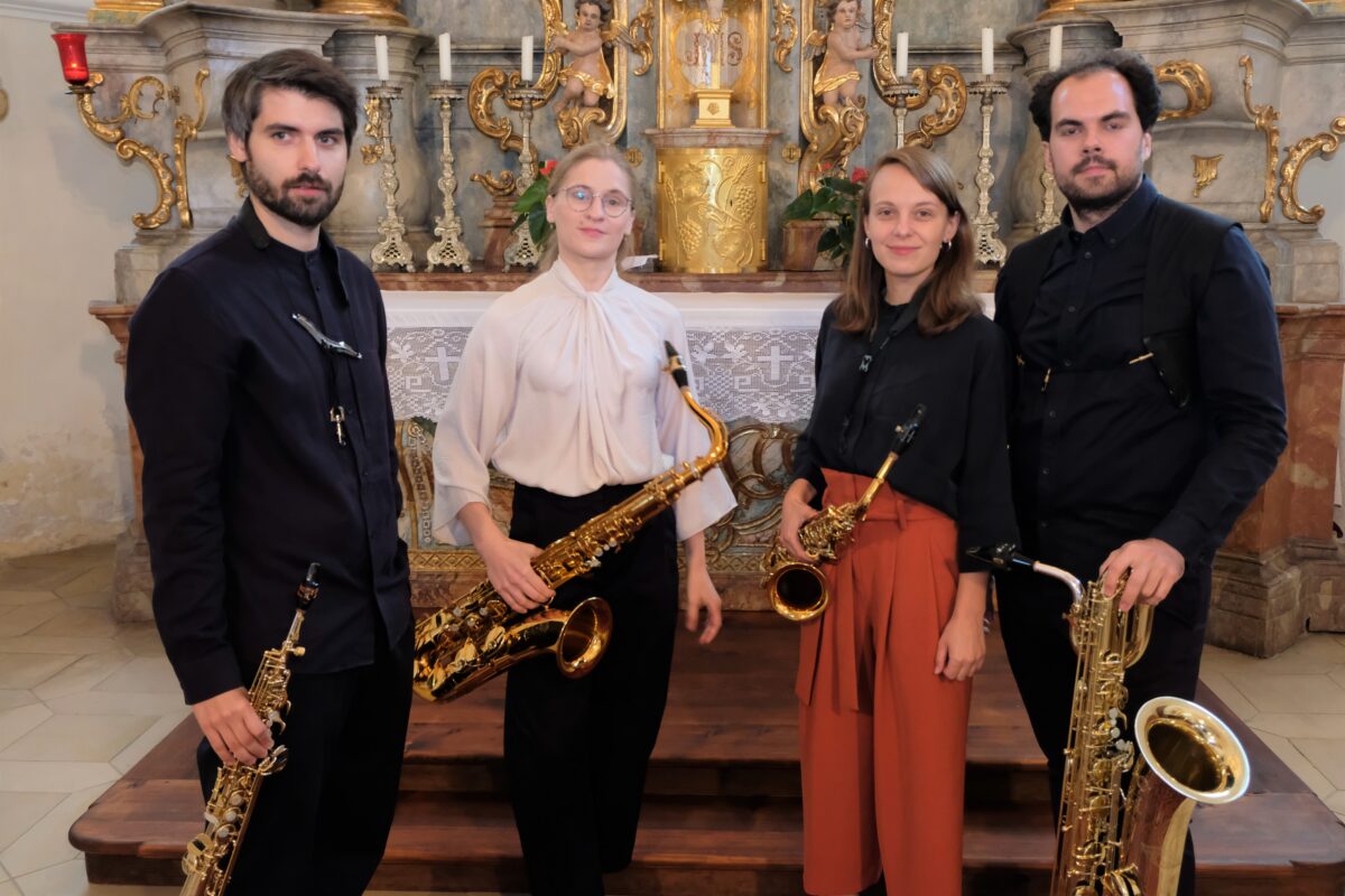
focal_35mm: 32
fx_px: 1195
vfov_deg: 41.1
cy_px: 448
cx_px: 672
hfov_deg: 58.7
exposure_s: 1/26
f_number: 4
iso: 3200
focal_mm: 21.4
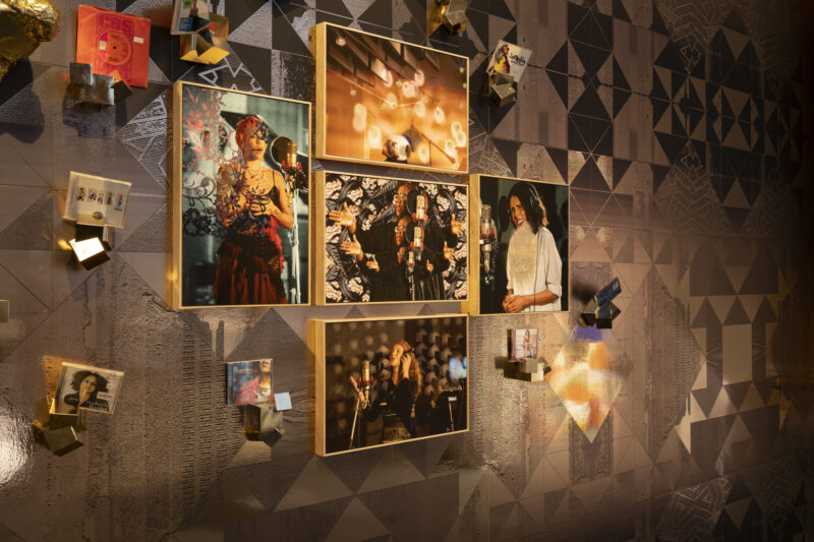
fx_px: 780
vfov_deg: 38.3
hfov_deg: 55.1
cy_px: 271
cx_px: 407
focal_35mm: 34
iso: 125
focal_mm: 34.5
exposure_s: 1/3
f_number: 8
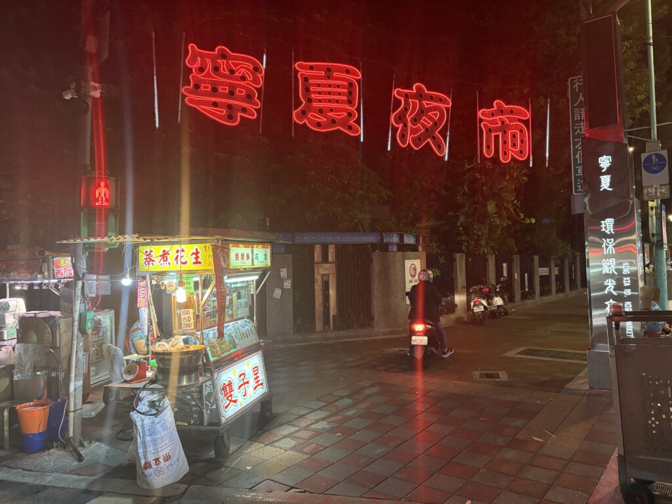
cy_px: 252
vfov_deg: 53.1
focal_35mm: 26
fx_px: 505
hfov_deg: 67.3
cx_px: 336
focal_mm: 5.96
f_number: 1.6
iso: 400
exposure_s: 1/60
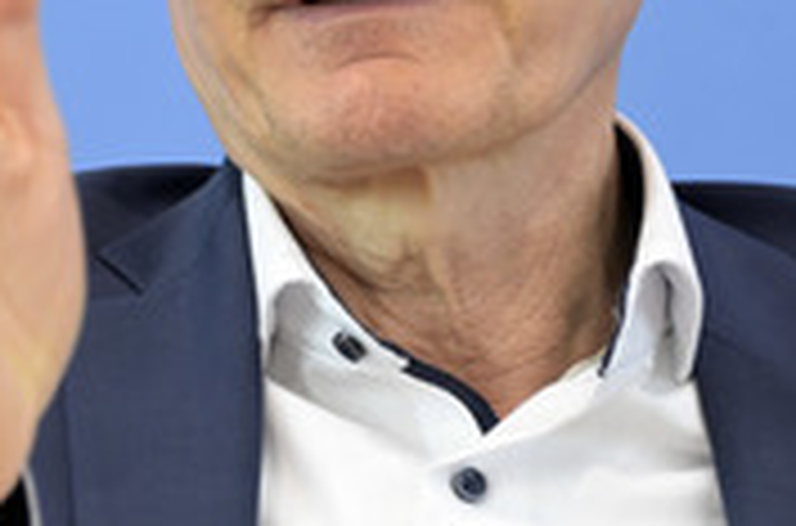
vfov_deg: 2.7
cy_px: -49
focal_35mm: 511
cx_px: 133
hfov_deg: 4.0
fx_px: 11269
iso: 4000
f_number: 5.6
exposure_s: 1/500
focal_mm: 200
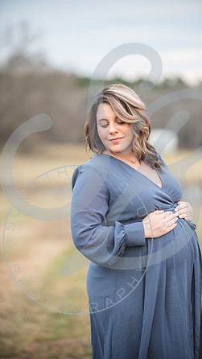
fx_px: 1409
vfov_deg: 14.5
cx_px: 114
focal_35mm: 148
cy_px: 179
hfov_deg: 8.2
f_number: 2.8
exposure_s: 1/250
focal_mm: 140
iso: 320
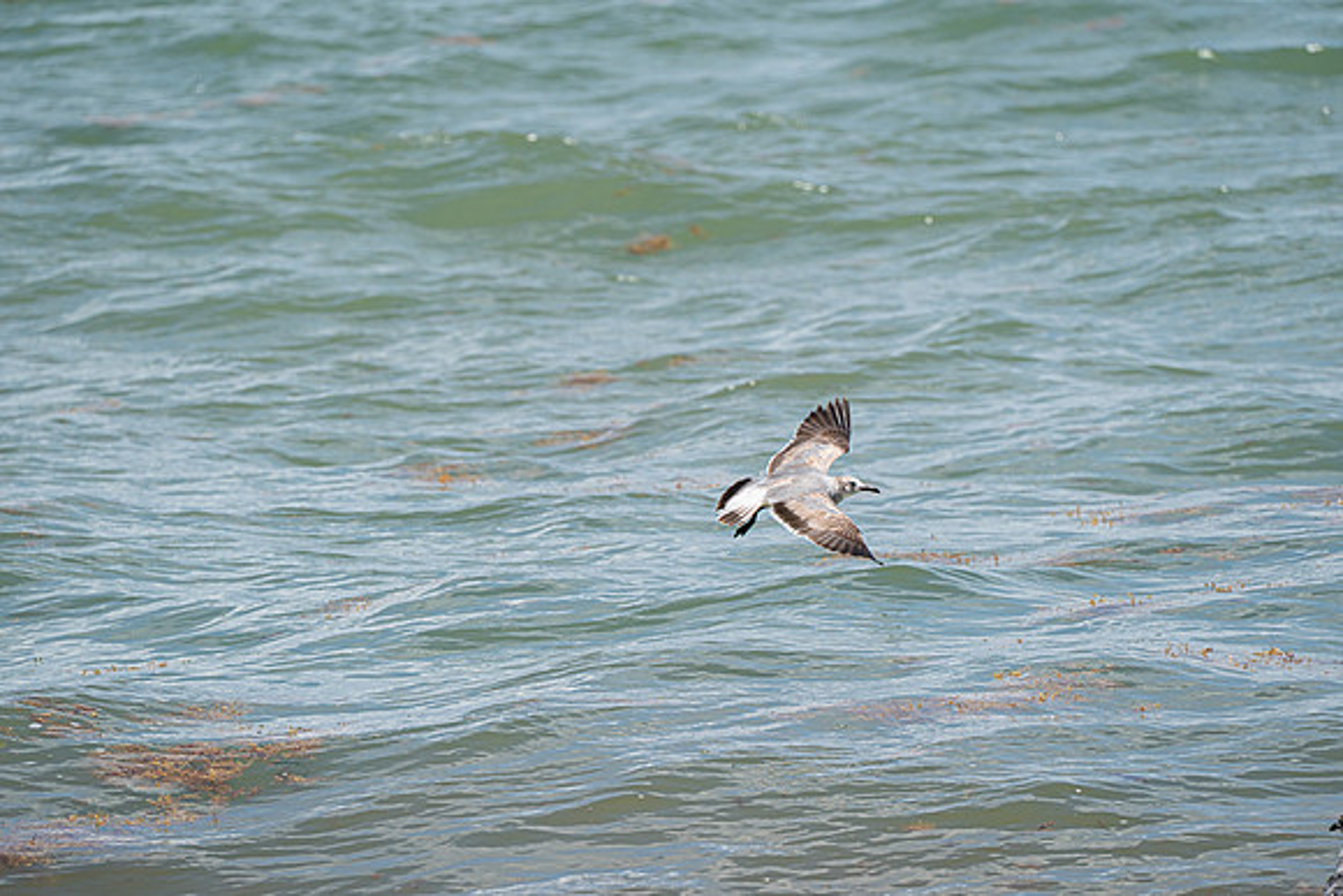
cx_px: 672
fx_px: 14925
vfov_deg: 3.4
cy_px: 448
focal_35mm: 400
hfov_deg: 5.2
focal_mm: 400
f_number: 10
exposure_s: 1/1250
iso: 640
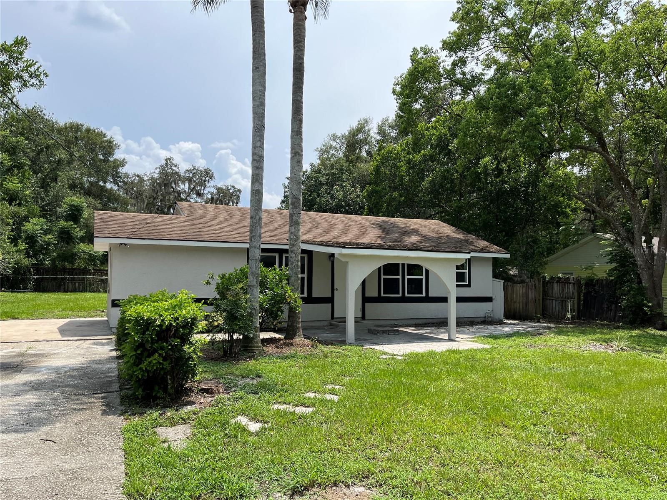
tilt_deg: +2.3
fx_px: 501
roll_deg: -0.6
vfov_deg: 53.1
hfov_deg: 67.3
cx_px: 334
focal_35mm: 26
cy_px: 250
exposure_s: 1/3623
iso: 50
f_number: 1.6
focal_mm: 5.1
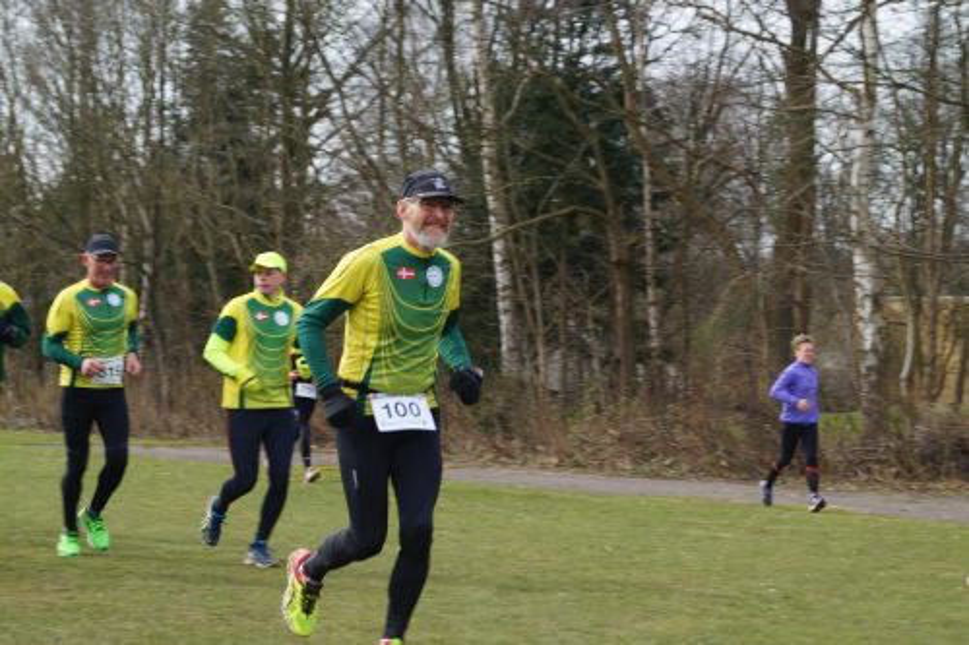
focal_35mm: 82
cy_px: 322
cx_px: 484
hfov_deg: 24.6
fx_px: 2220
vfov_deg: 16.5
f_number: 7.1
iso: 100
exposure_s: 1/125
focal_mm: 55
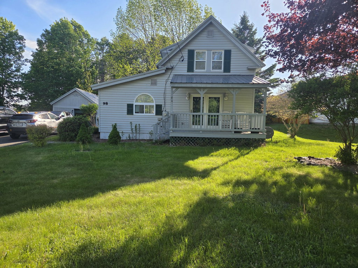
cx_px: 179
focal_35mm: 23
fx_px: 238
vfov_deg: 58.9
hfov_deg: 73.9
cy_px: 134
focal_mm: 5.4
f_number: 1.8
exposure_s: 1/1173
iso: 40
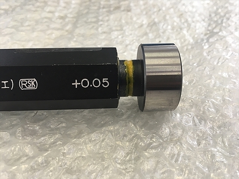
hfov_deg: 61.7
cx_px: 120
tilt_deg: -37.6
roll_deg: -2.1
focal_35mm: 29
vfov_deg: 48.2
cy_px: 90
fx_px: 200
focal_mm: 4.15
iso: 25
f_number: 2.2
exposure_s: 1/30
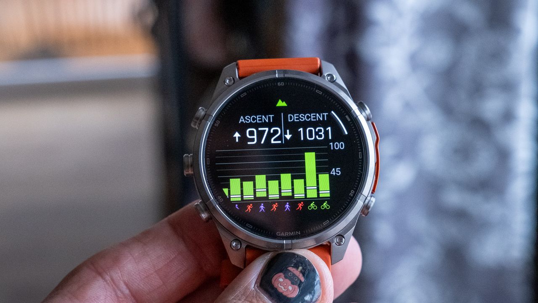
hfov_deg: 27.0
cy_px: 152
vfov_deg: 15.4
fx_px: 1121
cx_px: 269
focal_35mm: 79
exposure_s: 1/150
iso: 6400
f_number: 7.1
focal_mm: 50
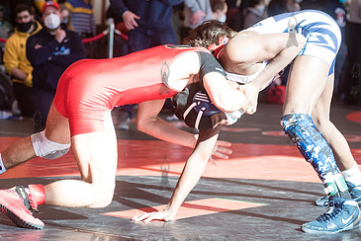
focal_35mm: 127
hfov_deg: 16.1
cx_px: 164
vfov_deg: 10.8
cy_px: 78
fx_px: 1275
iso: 400
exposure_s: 1/400
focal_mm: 80
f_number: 4
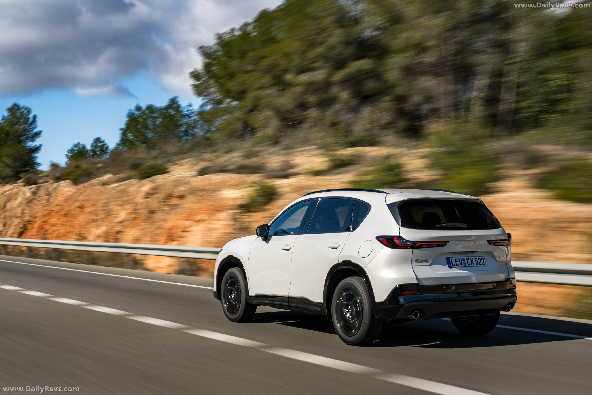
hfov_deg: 36.2
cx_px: 296
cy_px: 198
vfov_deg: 24.6
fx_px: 904
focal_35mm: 55
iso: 40
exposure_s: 1/25
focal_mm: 55
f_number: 18
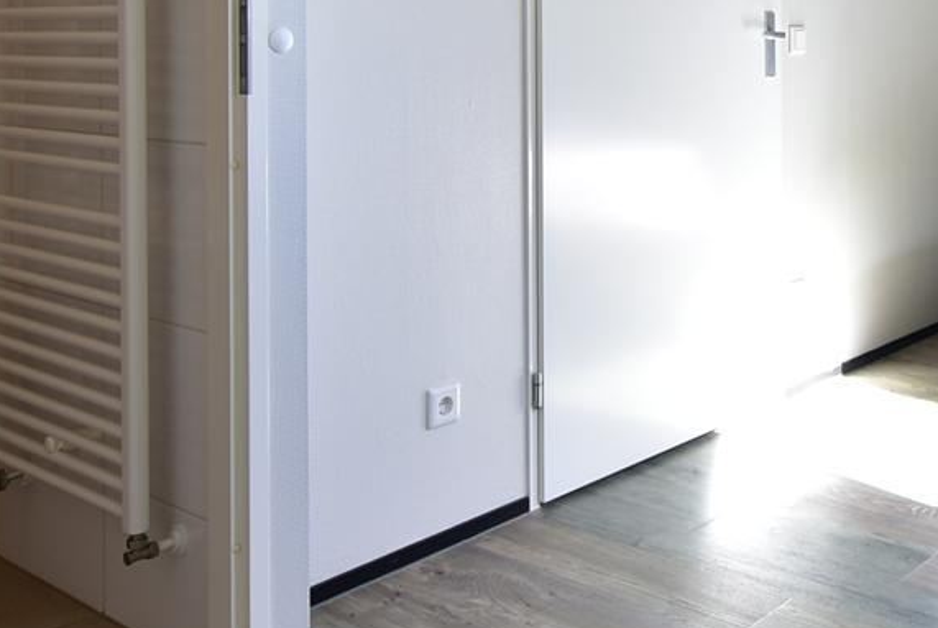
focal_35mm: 42
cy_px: 58
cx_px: 728
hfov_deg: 44.5
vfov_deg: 30.5
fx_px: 1095
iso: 100
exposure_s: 1/20
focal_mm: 10
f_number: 4.5
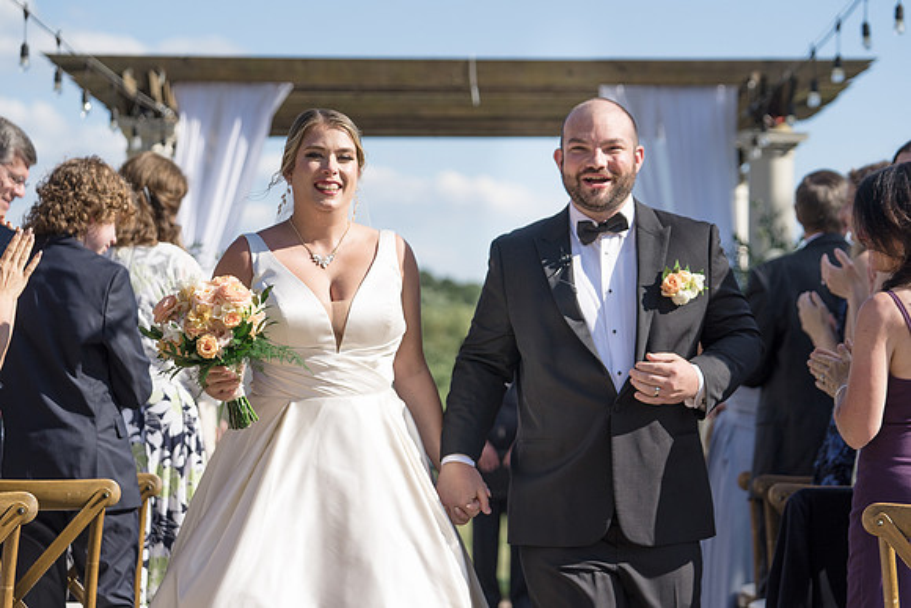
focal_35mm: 112
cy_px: 310
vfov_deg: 12.3
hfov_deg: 18.3
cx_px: 441
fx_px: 2829
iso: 100
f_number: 4
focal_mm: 103
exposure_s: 1/1250
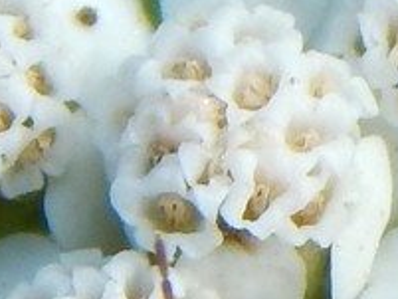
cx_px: 615
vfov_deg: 2.5
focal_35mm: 597
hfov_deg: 3.3
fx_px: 6868
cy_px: 491
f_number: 4.9
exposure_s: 1/320
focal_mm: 25.3
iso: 125
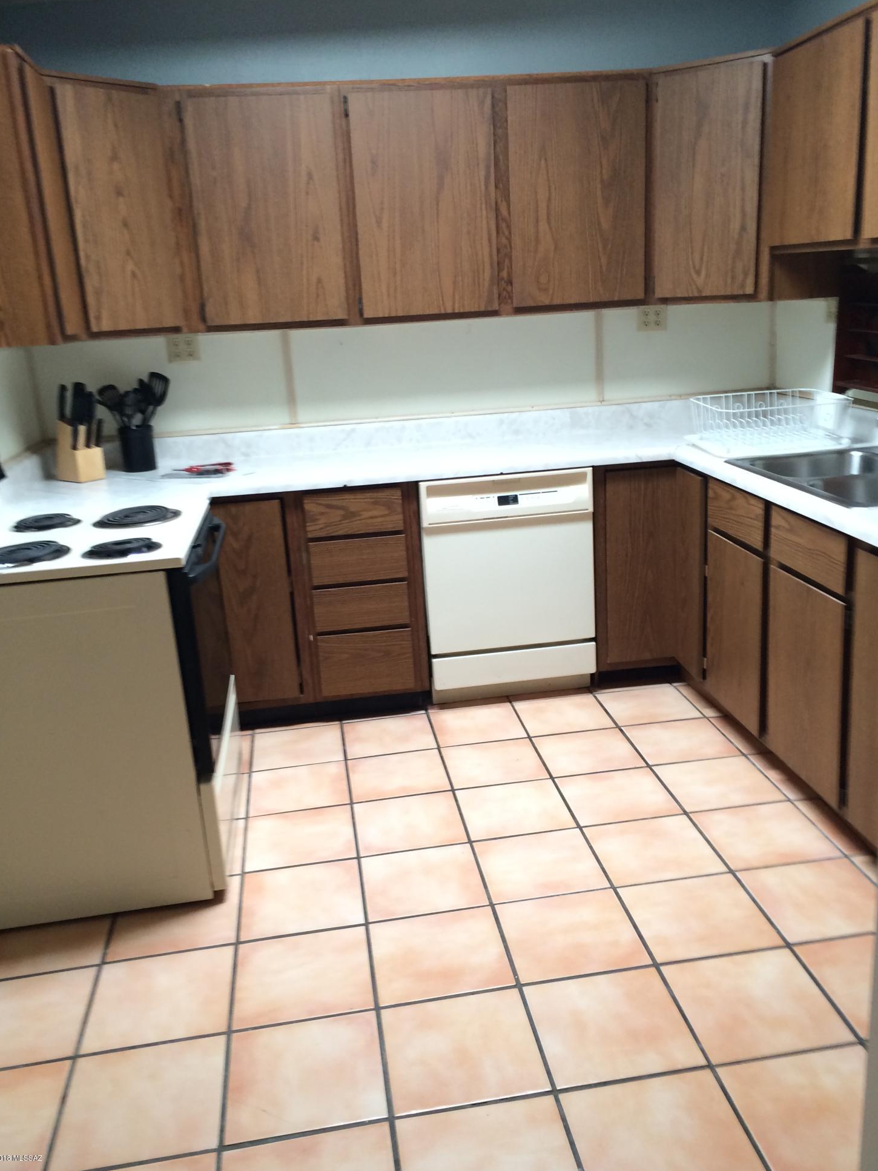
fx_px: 1014
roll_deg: +4.1
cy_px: 591
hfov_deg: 46.8
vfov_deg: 60.0
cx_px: 439
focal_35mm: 30
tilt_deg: -17.0
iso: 50
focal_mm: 4.15
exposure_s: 1/30
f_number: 2.2
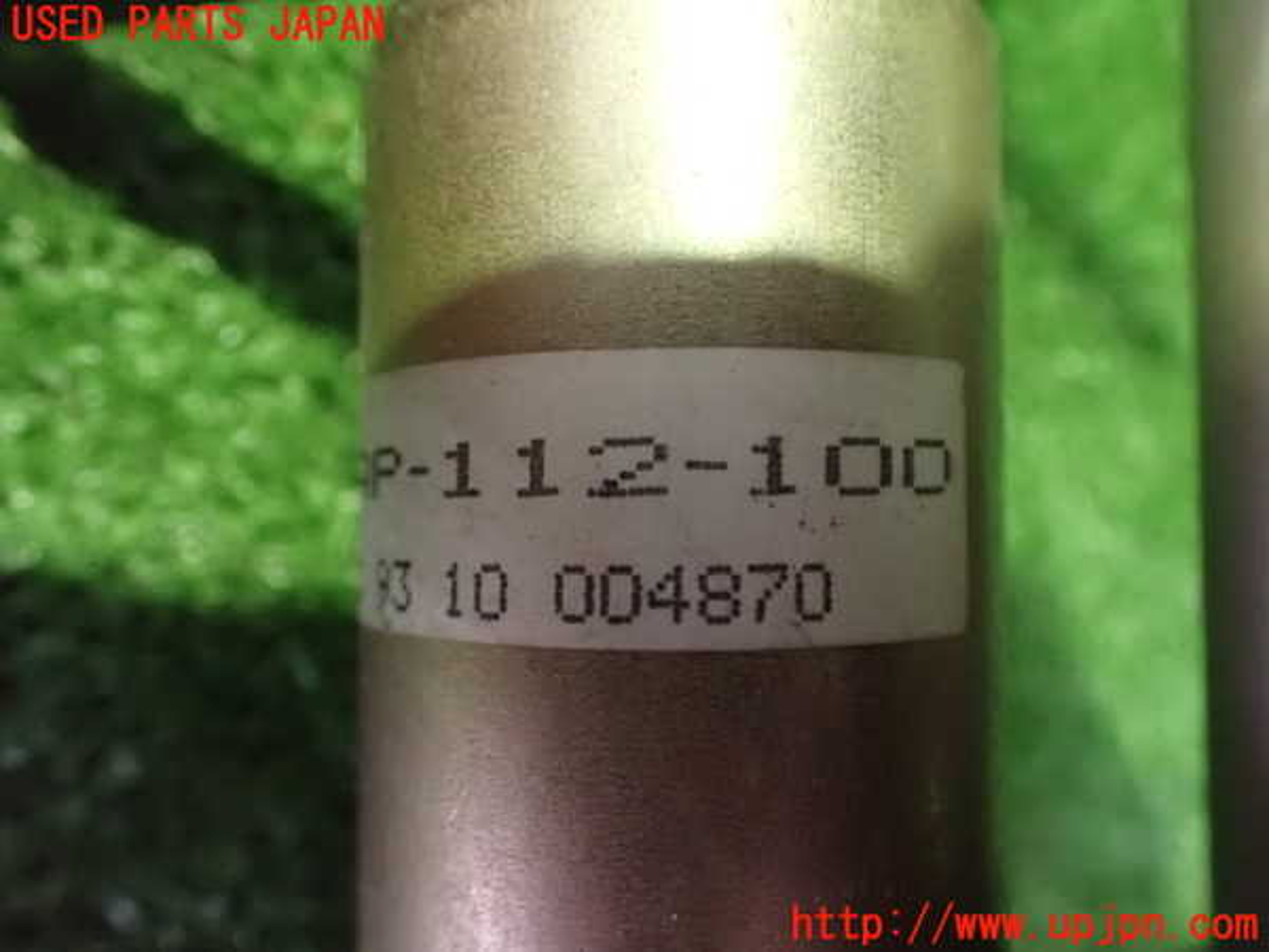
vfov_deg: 46.8
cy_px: 476
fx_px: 1100
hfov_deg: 60.0
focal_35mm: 30
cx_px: 634
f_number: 2.3
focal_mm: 5.4
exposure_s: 1/25
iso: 1600
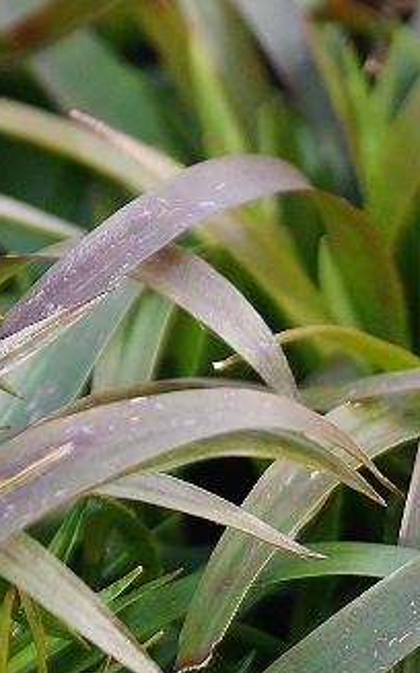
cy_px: 461
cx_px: -121
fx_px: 5664
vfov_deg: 6.8
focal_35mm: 309
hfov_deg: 4.2
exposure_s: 1/100
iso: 100
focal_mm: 55
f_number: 5.6
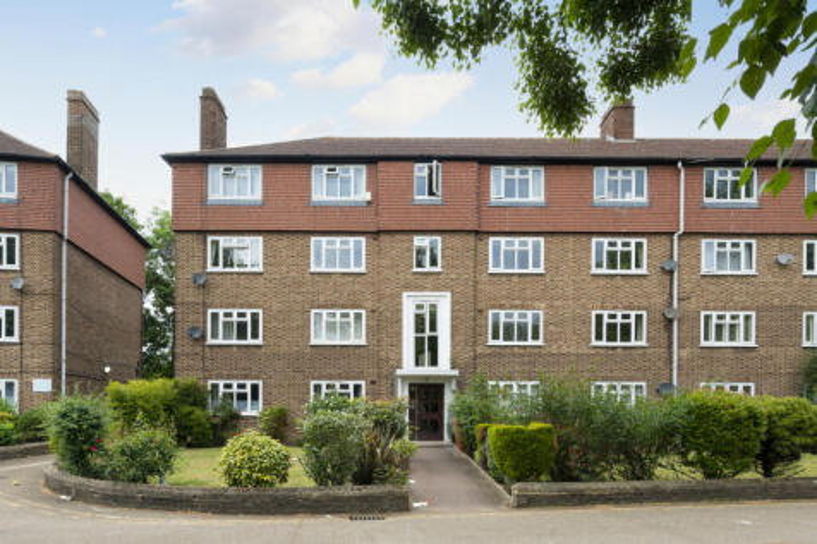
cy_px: 272
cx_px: 408
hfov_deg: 104.3
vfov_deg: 81.2
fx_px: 318
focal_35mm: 14
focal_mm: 14
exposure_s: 1/125
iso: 200
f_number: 8
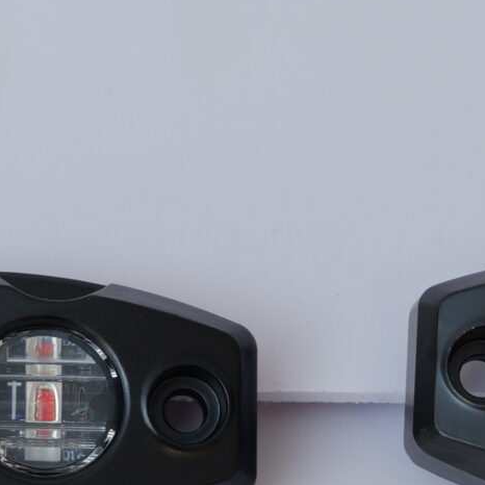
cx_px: -269
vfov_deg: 5.4
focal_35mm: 327
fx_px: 5183
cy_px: 210
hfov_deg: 5.3
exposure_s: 1/160
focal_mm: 70
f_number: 9
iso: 640
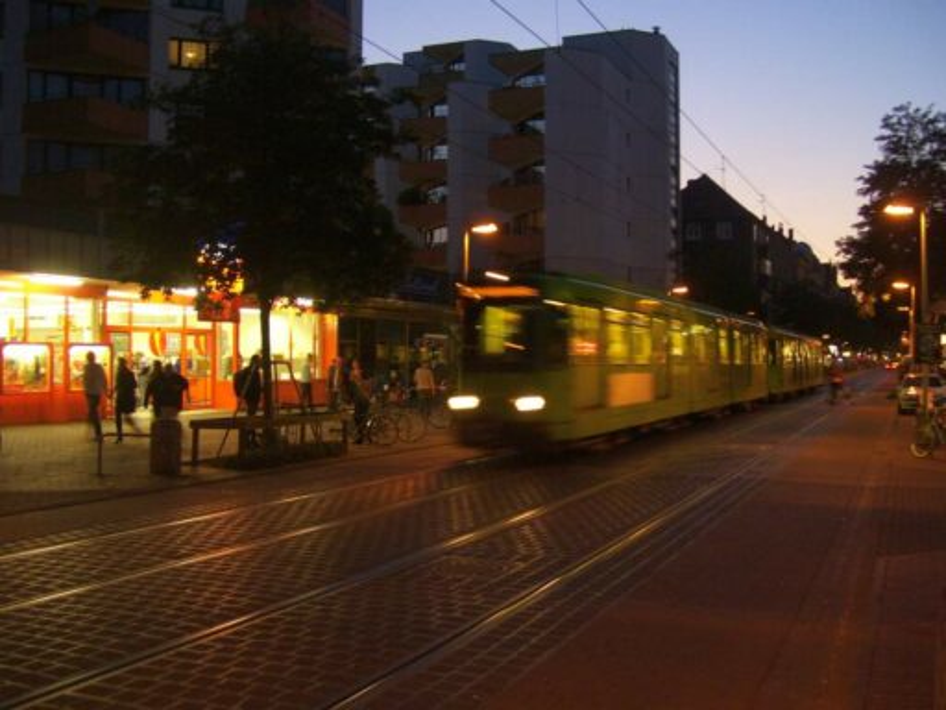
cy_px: 355
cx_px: 473
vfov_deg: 38.7
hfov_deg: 50.1
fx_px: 1011
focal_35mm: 37
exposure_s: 1/8
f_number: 2.7
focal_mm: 6
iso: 160
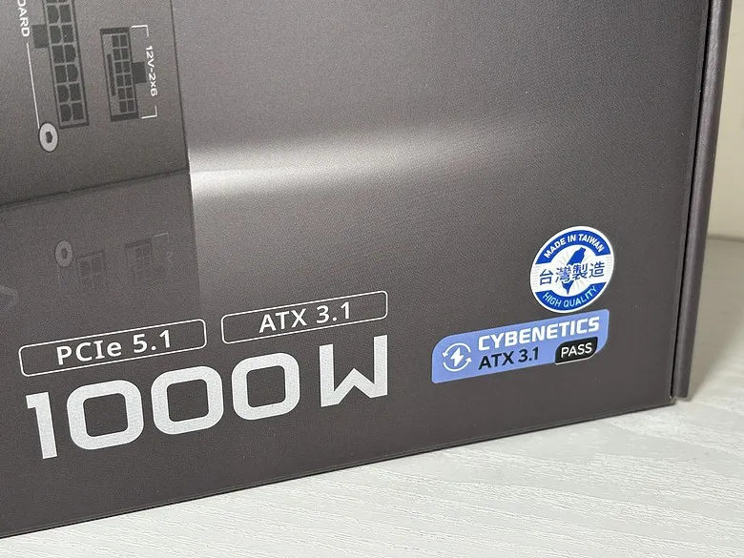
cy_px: 279
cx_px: 372
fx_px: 1118
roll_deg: +0.9
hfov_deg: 36.8
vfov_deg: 28.0
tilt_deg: -23.3
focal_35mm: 52
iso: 50
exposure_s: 1/121
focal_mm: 5.96
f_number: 1.6
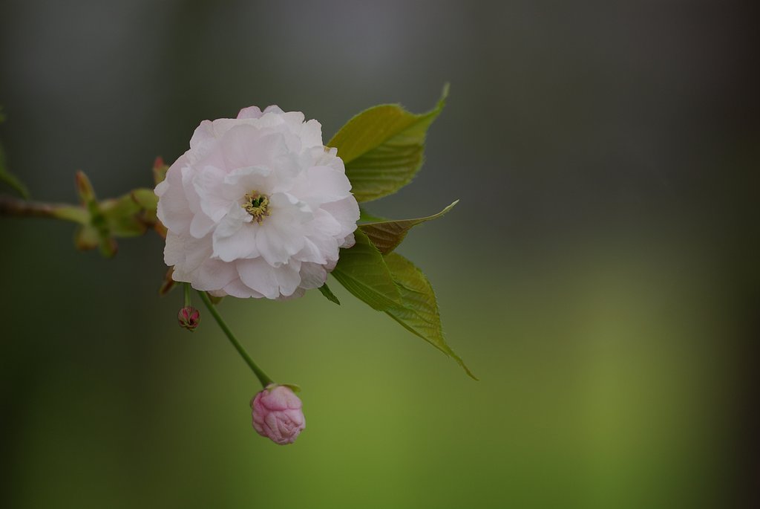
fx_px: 5706
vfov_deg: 5.1
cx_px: 380
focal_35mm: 270
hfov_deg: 7.6
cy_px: 254
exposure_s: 1/500
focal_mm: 180
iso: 100
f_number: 3.5
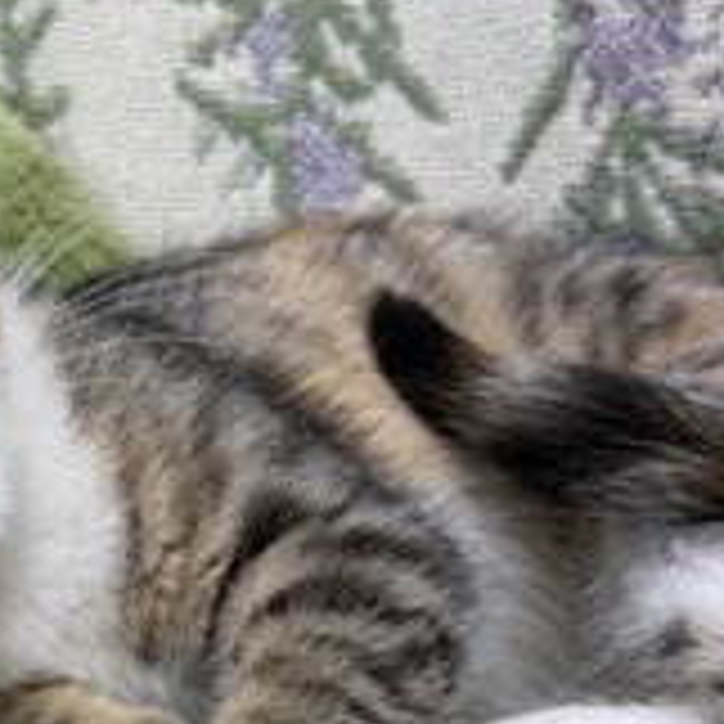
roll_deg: +3.4
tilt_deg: -23.5
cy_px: 470
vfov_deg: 19.7
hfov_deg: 19.5
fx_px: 2082
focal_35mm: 88
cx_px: 135
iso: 80
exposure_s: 1/129
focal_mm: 6.76
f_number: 1.78
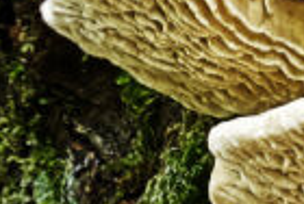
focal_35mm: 842
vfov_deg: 1.6
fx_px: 7123
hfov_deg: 2.4
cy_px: 284
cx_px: 183
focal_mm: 105
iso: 400
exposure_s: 1/2
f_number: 8
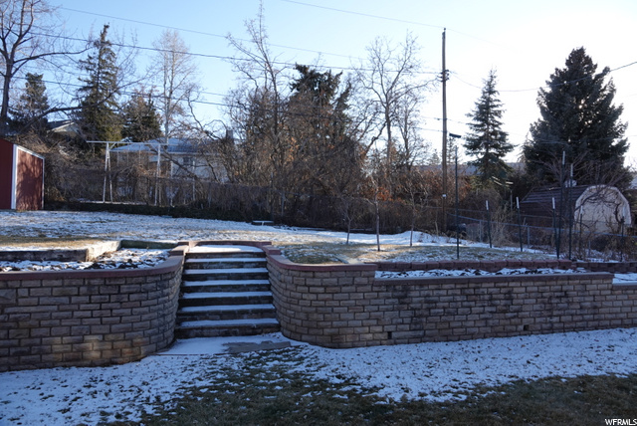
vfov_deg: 53.2
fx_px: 425
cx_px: 318
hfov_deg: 73.7
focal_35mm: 24
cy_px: 213
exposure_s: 1/250
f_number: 4
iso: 100
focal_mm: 8.93
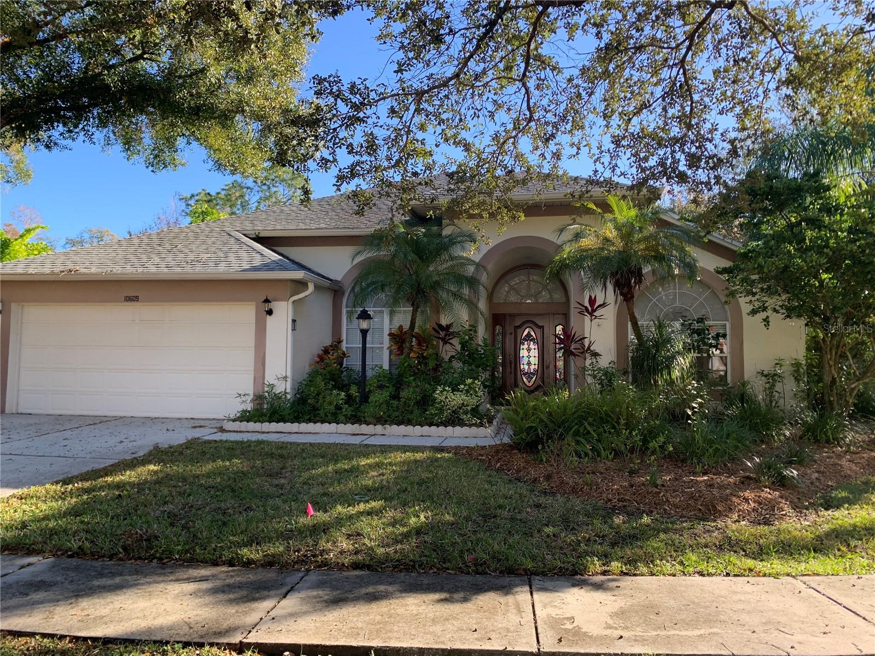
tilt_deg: +3.8
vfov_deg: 53.1
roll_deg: +0.0
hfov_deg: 67.3
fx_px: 657
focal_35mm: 26
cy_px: 328
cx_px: 438
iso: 25
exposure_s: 1/420
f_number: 1.8
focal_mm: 4.25
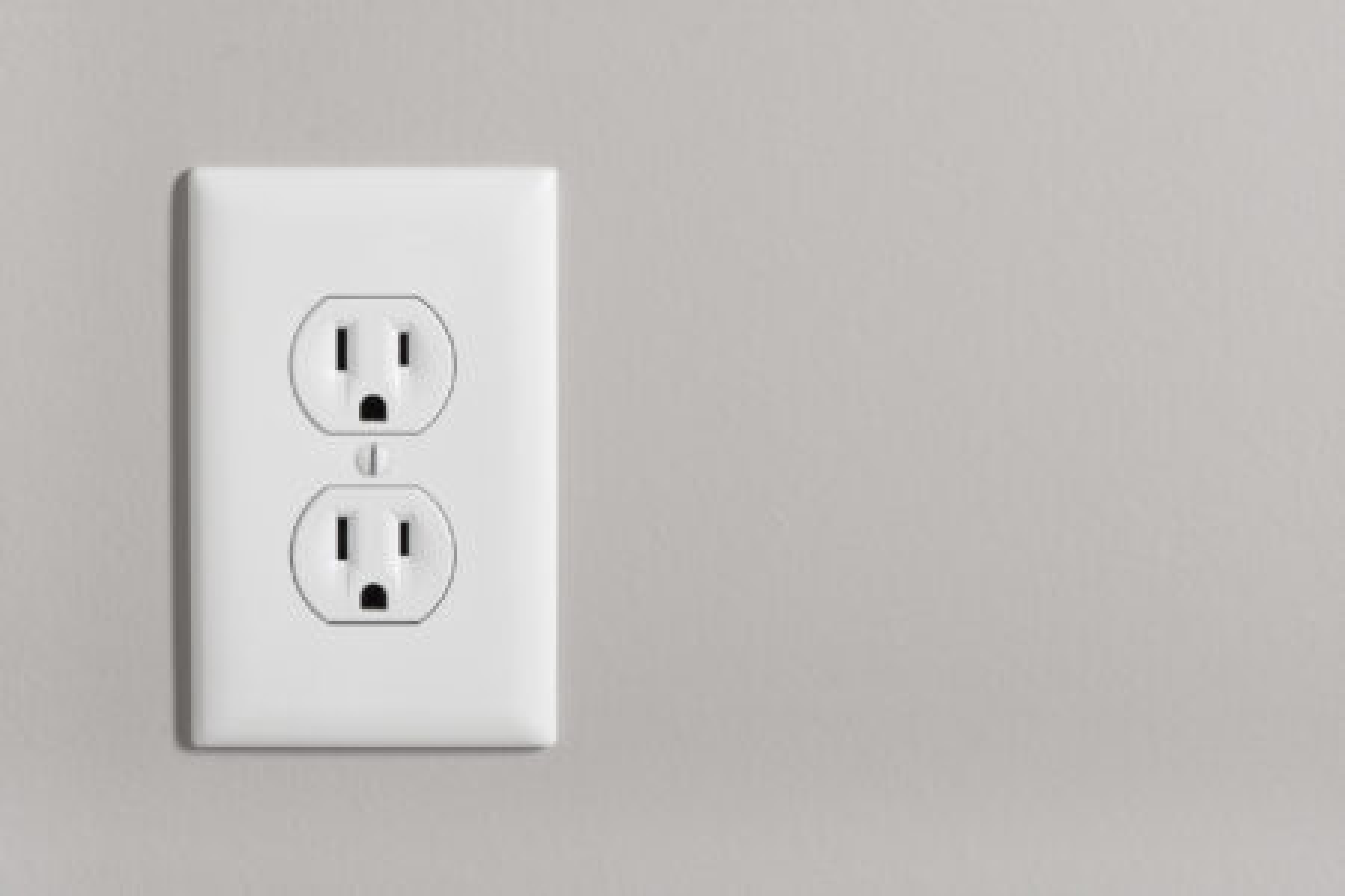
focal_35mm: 158
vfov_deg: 8.7
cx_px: 672
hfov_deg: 13.0
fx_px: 5884
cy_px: 448
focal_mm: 105
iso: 100
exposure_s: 1/250
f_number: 11
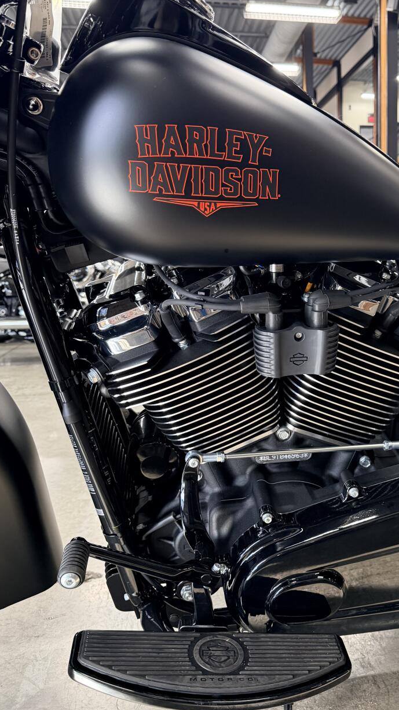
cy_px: 358
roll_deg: +0.7
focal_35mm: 32
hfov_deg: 35.8
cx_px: 303
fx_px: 602
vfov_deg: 61.0
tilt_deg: -9.6
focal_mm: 6.76
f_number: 1.78
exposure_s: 1/60
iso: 320
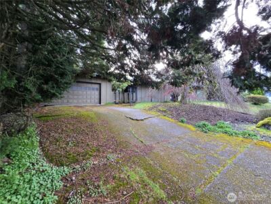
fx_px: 102
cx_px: 136
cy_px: 102
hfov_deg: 106.2
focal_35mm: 13
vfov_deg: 89.9
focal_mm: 2.2
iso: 100
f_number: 2.2
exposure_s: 1/60
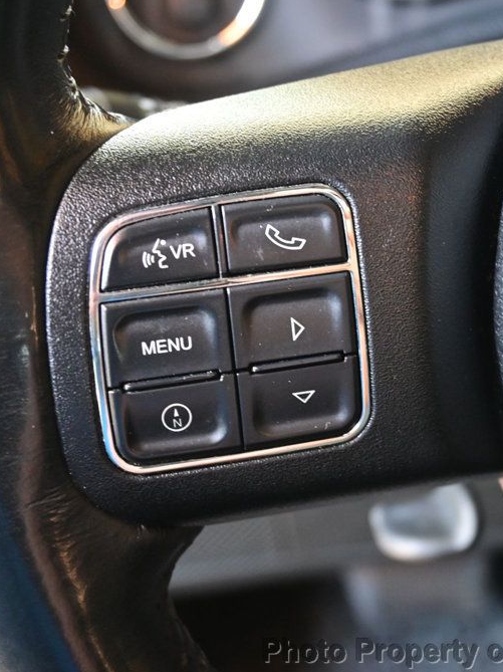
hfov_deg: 26.8
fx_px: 1049
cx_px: 344
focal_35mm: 54
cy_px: 339
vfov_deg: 35.5
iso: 1400
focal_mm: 24.5
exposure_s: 1/40
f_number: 4.2
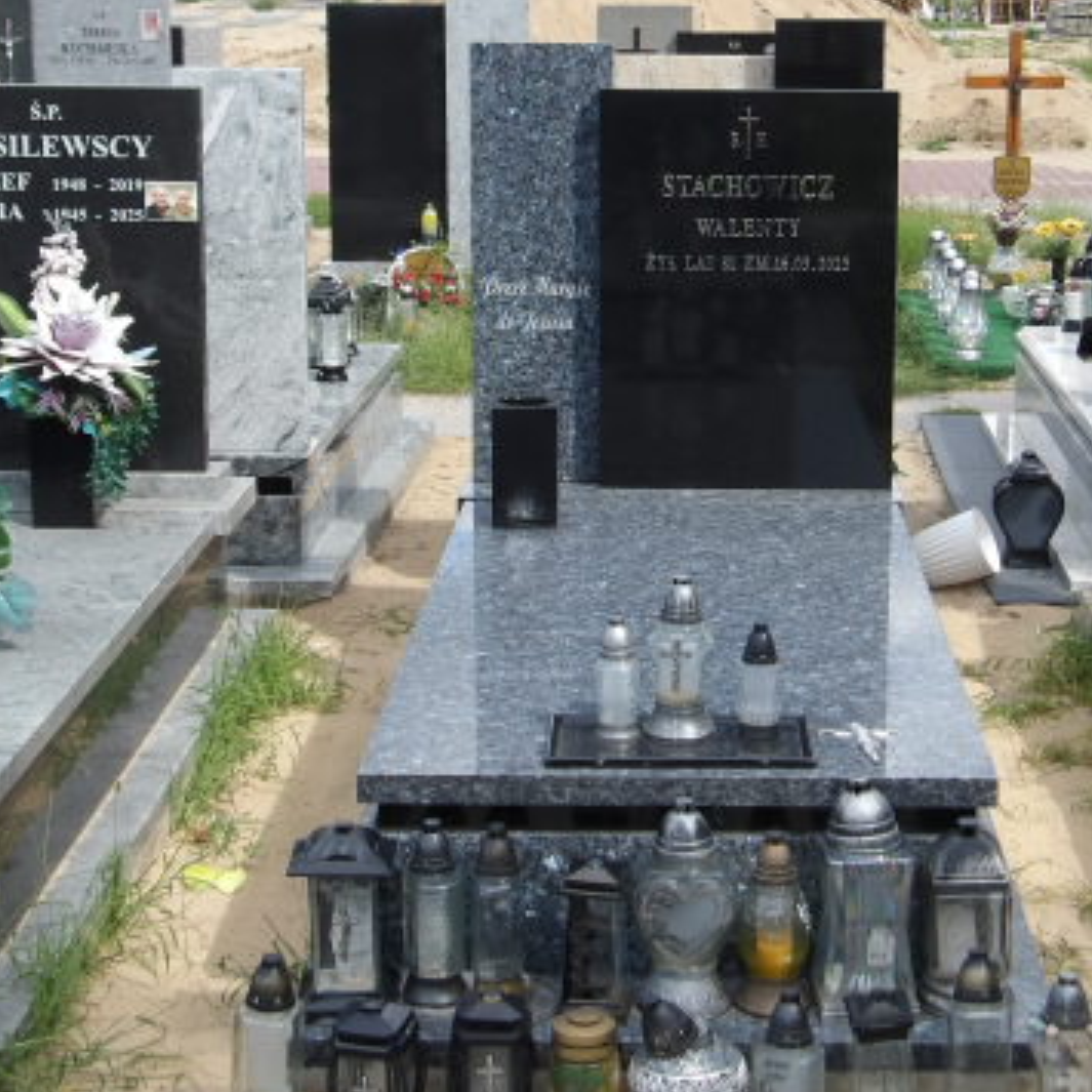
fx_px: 2391
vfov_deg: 25.7
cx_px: 701
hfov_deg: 25.6
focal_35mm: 67
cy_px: 486
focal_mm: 7.6
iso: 100
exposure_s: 1/430
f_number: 3.7
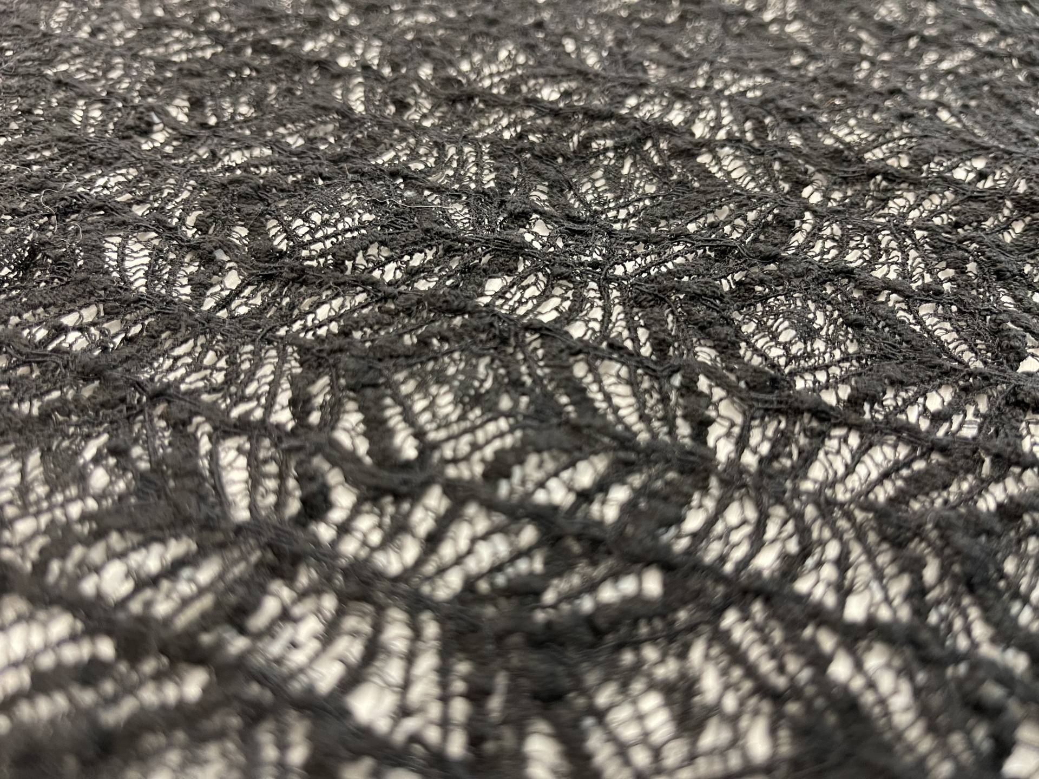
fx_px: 750
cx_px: 520
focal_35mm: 25
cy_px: 390
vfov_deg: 54.9
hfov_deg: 69.4
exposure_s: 1/60
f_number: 1.6
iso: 400
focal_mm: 5.1
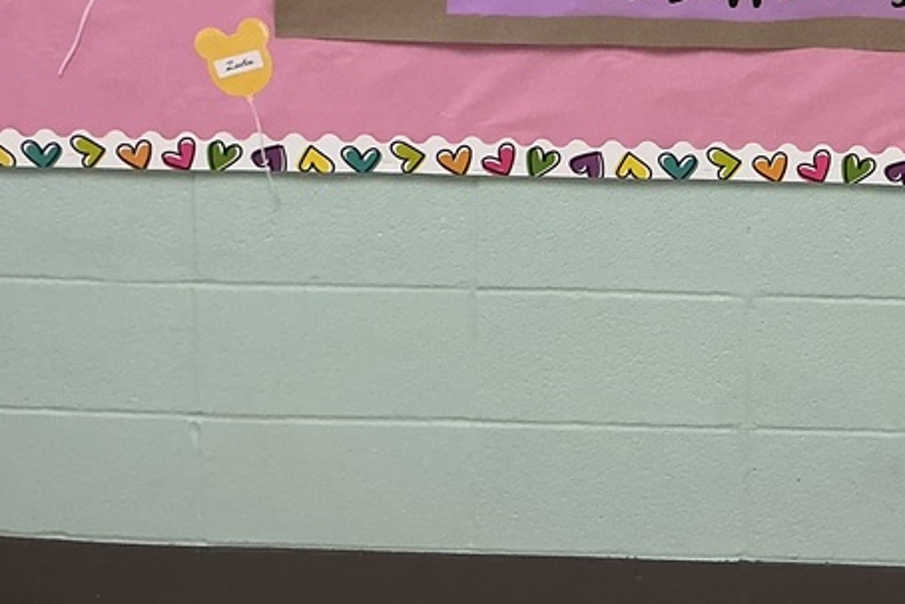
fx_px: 1710
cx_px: 801
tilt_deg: -8.6
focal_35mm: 68
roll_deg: -2.4
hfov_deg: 28.6
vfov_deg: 18.8
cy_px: -151
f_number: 1.8
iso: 80
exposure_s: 1/60
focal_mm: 3
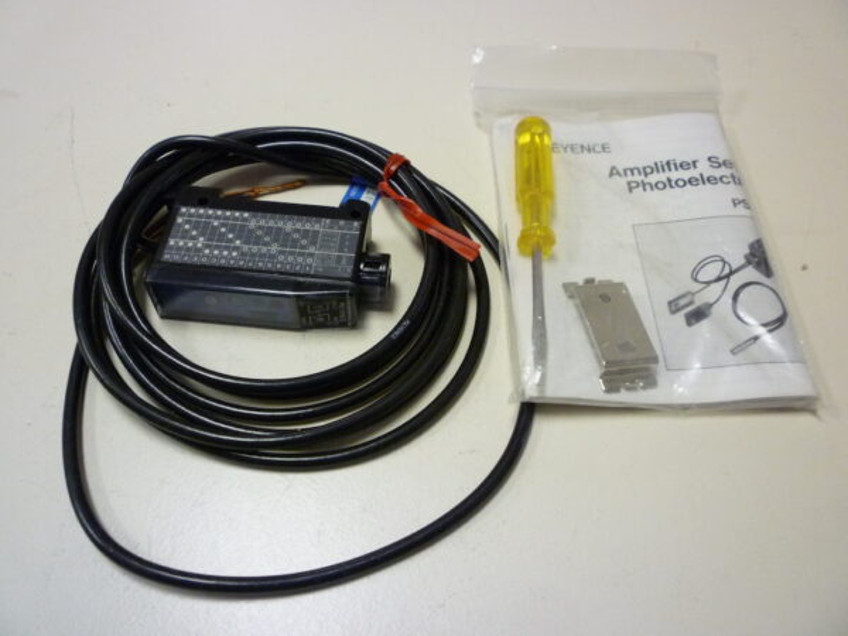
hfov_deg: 61.7
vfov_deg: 48.2
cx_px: 424
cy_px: 318
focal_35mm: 29
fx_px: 710
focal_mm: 5.2
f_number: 3.3
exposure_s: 1/25
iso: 400
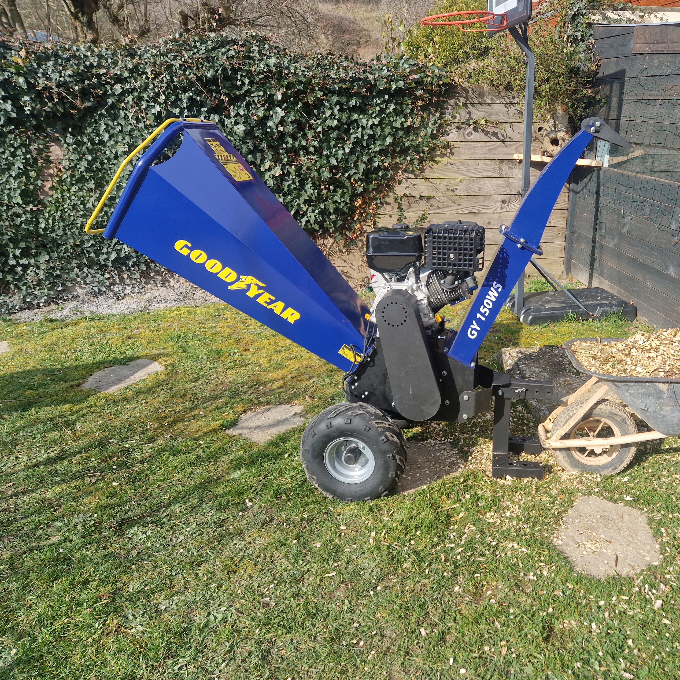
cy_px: 343
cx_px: 451
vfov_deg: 57.3
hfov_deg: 56.1
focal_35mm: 28
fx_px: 622
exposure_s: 1/1126
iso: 50
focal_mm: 5.4
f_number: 1.8
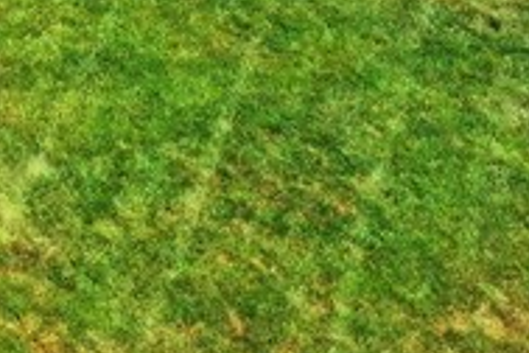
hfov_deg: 12.3
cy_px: -586
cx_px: -185
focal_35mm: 161
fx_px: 2366
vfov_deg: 7.7
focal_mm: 10.26
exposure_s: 1/500
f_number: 5.6
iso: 100
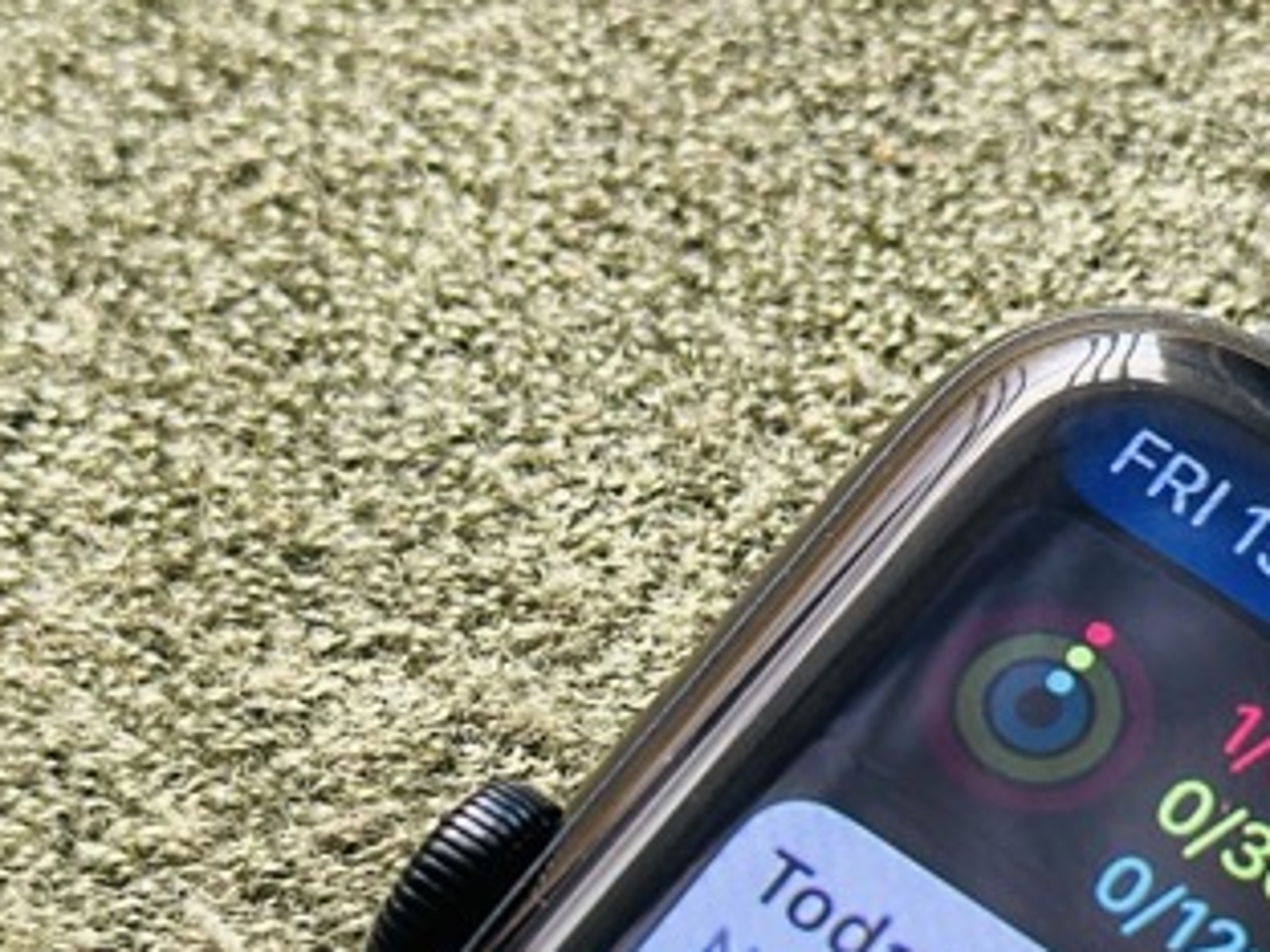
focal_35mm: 123
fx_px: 4513
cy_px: 993
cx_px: 1079
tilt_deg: -65.4
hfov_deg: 15.9
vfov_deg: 11.9
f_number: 1.78
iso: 125
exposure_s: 1/100
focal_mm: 6.86
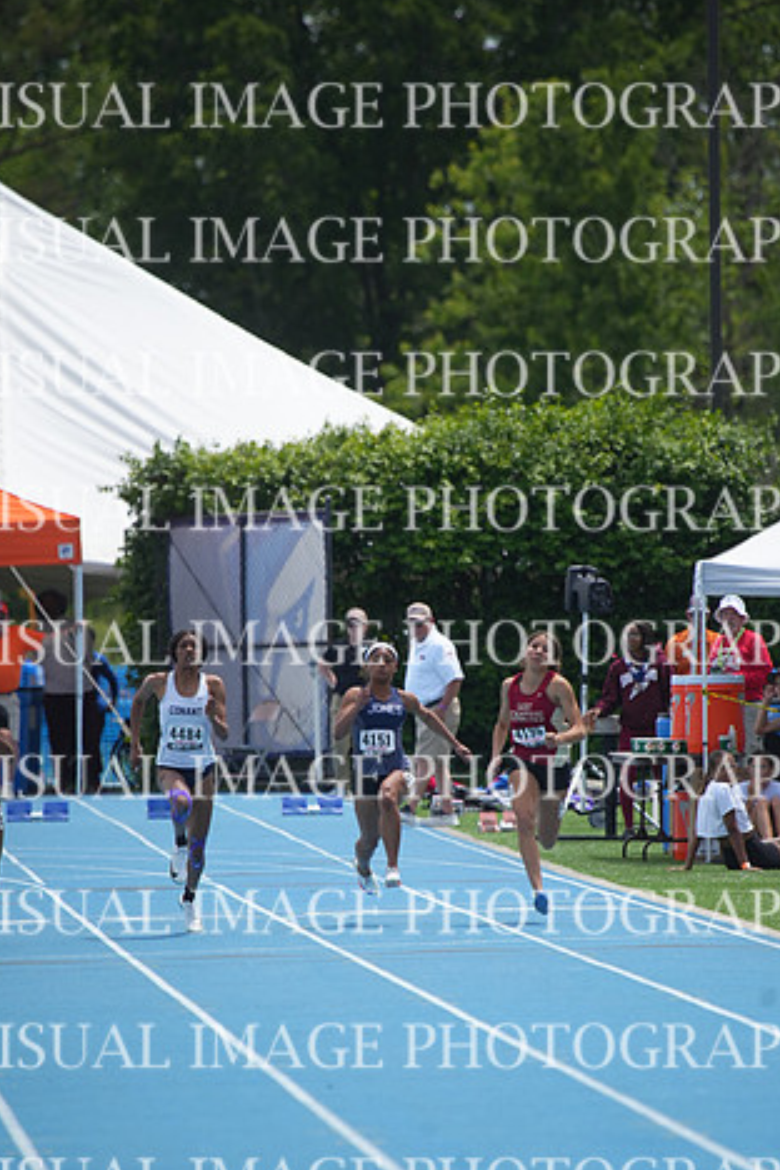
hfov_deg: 2.8
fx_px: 16119
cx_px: 386
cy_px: 710
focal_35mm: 496
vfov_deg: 4.2
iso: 320
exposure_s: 1/1250
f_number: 5.6
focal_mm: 400
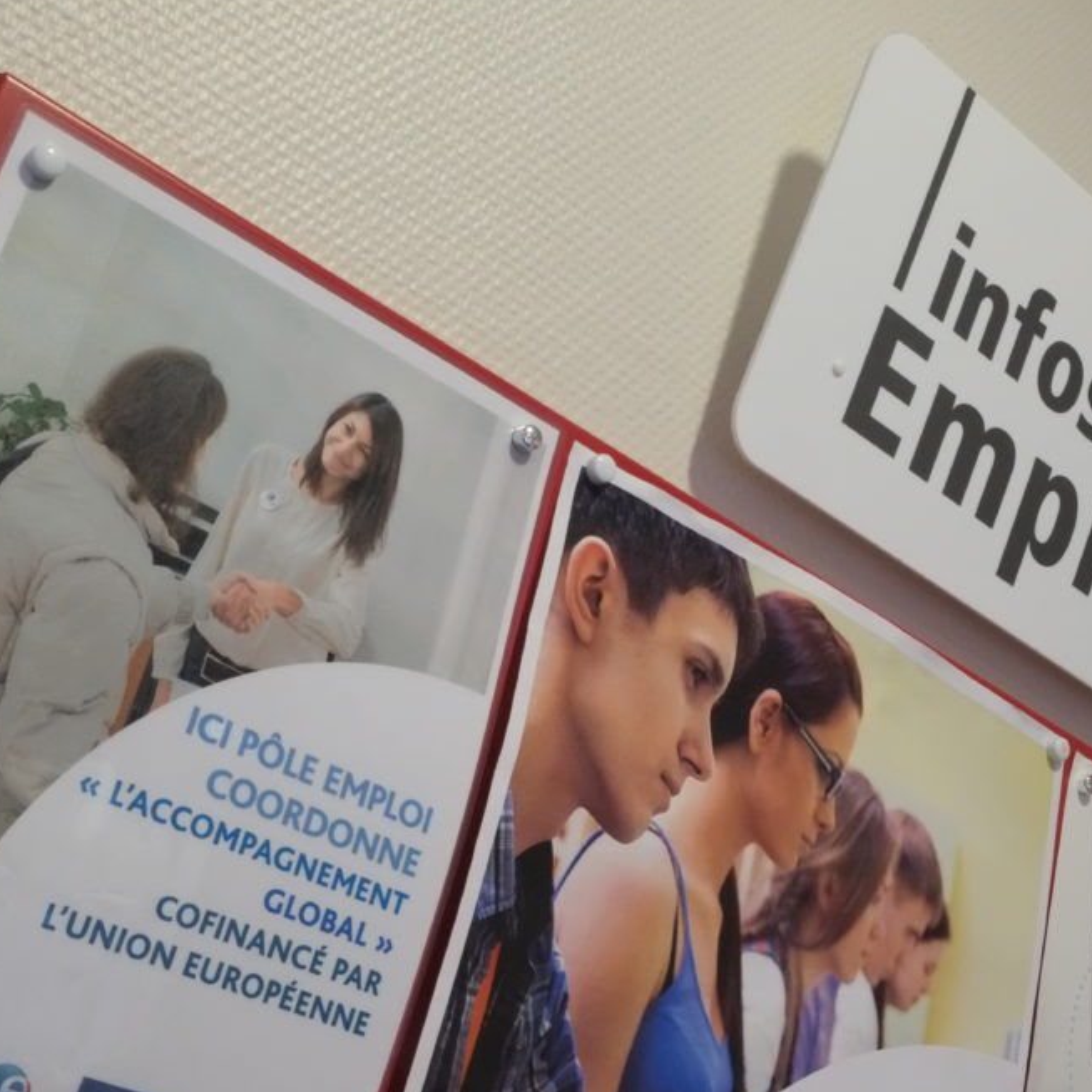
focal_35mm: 48
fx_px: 1713
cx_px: 619
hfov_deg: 35.3
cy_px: 554
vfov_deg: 35.4
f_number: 18
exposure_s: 1/25
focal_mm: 24.3
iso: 6400
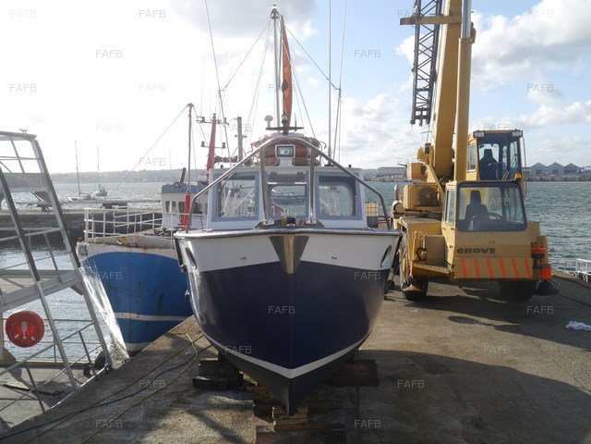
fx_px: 615
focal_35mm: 36
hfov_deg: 51.4
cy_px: 222
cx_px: 296
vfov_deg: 39.7
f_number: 7.1
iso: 160
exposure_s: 1/320
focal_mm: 18
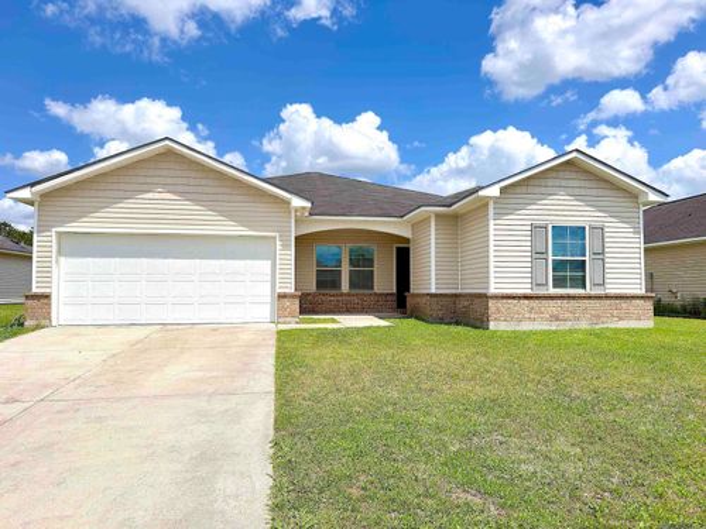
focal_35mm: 24
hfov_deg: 71.6
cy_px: 264
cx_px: 353
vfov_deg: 56.8
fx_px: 489
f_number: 1.78
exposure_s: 1/4808
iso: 64
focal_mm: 6.76
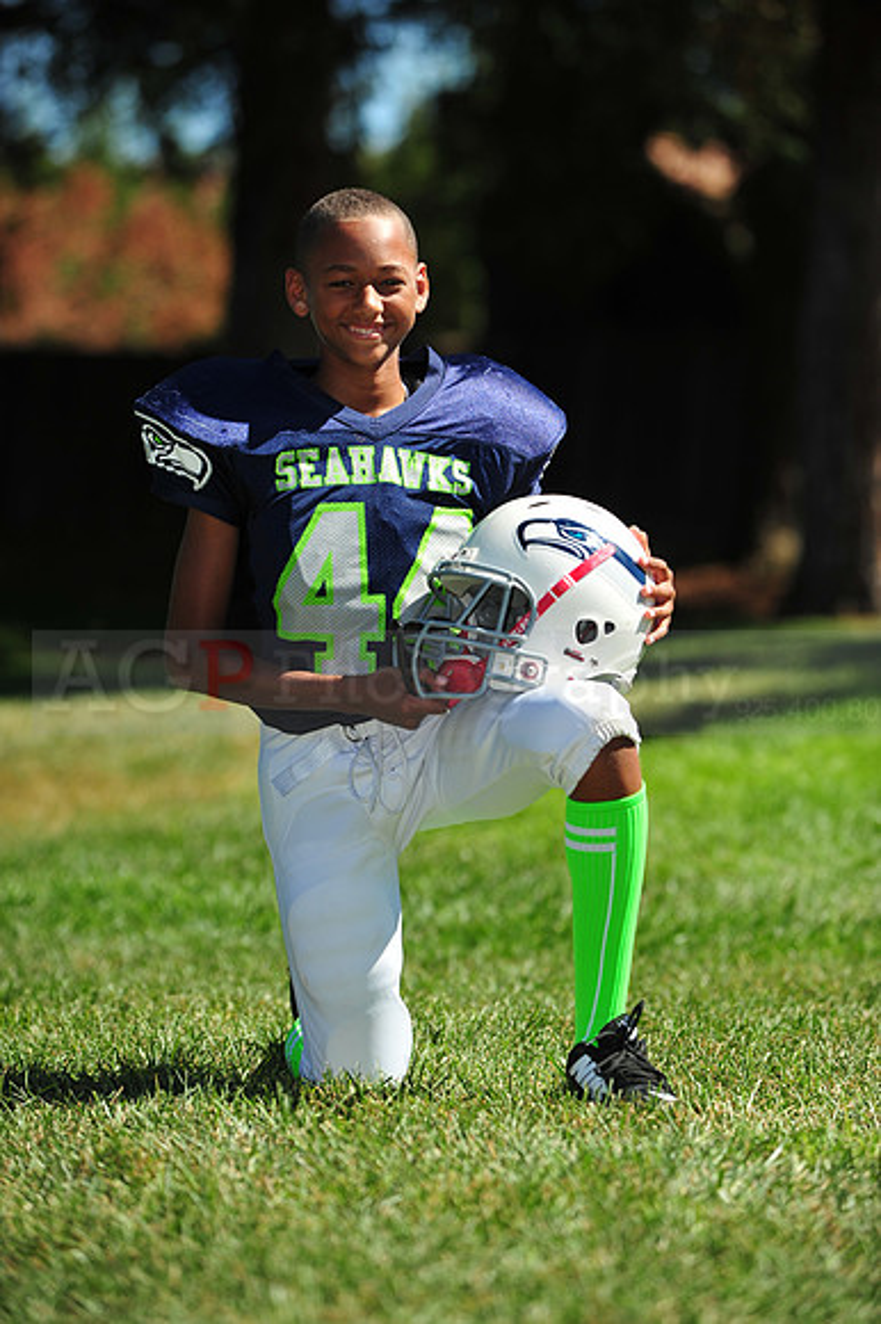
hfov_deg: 7.8
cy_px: 662
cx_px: 440
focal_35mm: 175
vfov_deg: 11.8
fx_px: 6431
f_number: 4.5
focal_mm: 175
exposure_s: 1/3200
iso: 400
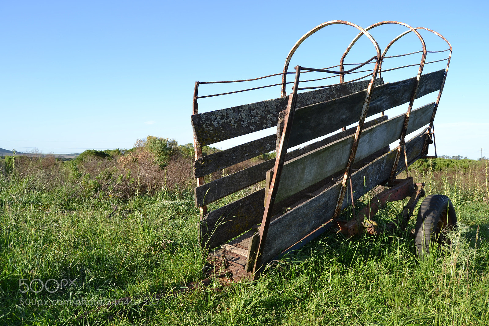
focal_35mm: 27
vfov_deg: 47.9
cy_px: 163
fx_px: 367
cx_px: 244
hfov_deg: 67.4
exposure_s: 1/160
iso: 100
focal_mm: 18
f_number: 6.3
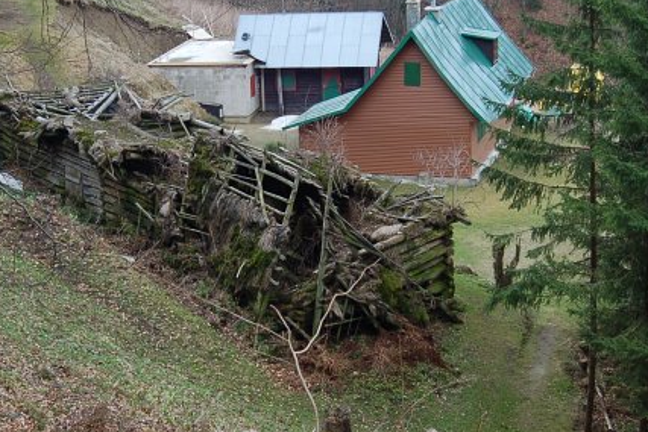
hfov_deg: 27.6
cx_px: 264
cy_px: 161
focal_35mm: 73
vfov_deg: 18.7
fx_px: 1314
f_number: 5.6
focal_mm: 26
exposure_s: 1/100
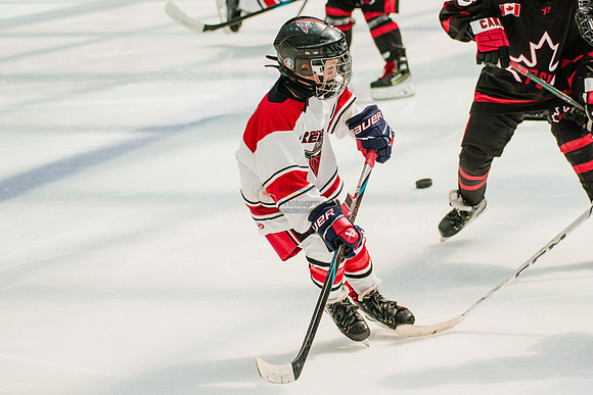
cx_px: 443
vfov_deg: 7.7
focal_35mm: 179
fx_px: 2956
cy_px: 170
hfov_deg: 11.4
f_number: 4
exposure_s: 1/2500
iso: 1600
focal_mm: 120
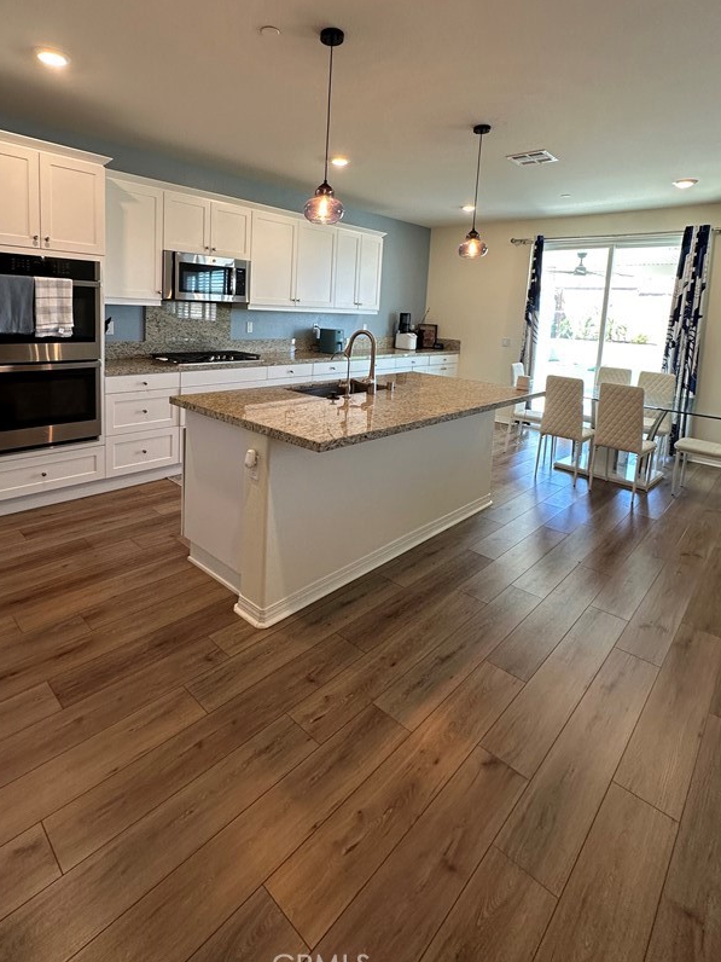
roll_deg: -3.9
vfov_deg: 86.1
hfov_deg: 71.3
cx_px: 314
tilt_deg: -6.5
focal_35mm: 18
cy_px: 364
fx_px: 500
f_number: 2.2
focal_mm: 2.22
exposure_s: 1/120
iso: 200
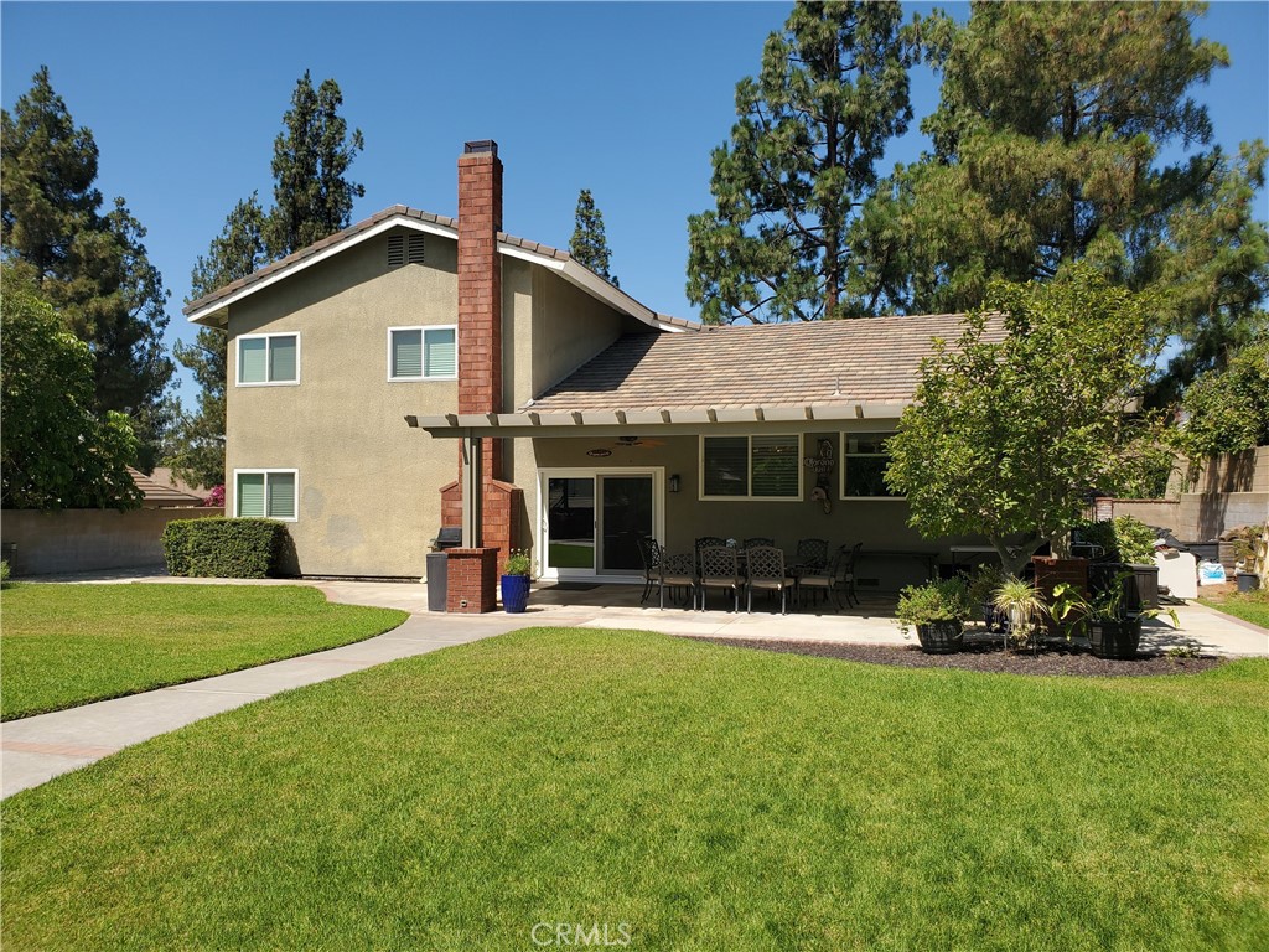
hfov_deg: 67.3
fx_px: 953
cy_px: 476
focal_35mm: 26
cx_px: 634
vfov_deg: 53.1
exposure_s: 1/1503
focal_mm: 4.3
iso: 50
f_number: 2.4
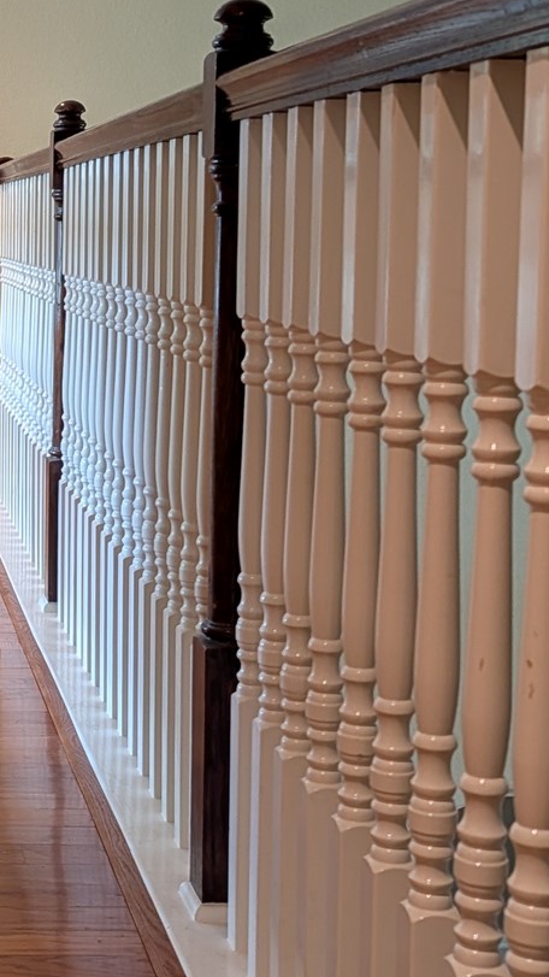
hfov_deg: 16.9
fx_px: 1709
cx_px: -210
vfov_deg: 31.8
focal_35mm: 66
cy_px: 414
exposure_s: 1/30
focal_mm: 6.9
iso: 28
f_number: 1.68
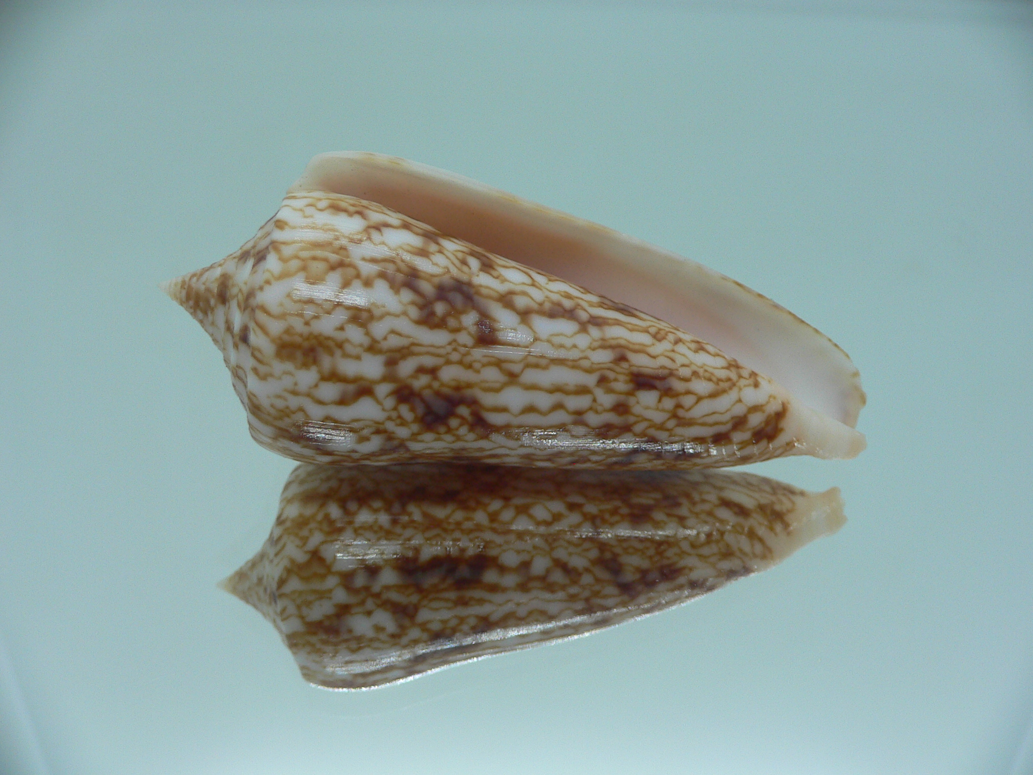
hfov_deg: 52.6
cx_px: 516
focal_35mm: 35
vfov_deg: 40.7
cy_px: 388
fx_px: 1044
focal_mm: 4.6
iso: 80
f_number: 2.8
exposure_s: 1/60
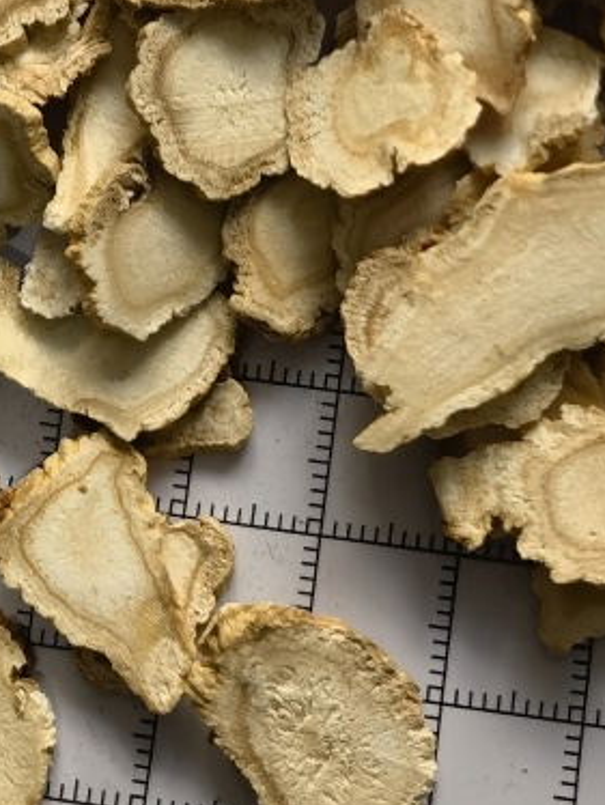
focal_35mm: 77
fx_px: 1792
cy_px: -255
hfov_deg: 18.8
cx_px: 545
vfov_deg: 22.5
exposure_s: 1/167
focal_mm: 5.54
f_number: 1.8
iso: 320
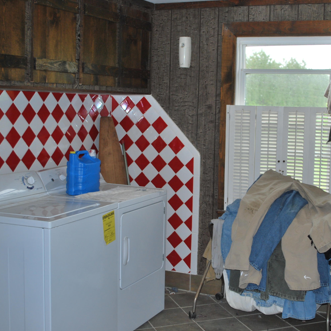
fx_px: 541
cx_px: 219
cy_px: 165
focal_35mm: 50
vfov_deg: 34.0
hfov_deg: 33.7
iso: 200
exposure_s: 1/60
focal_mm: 26
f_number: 4.5
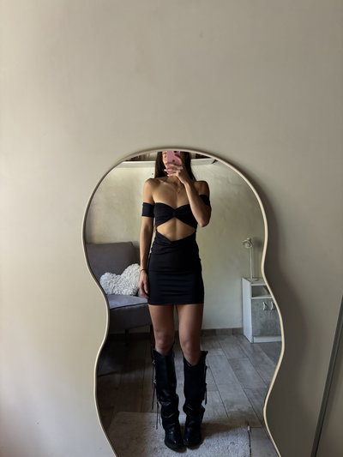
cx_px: 172
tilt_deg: -23.0
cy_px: 228
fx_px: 343
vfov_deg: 67.3
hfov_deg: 53.1
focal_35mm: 26
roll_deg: +1.9
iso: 250
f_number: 1.6
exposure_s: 1/60
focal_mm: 5.96
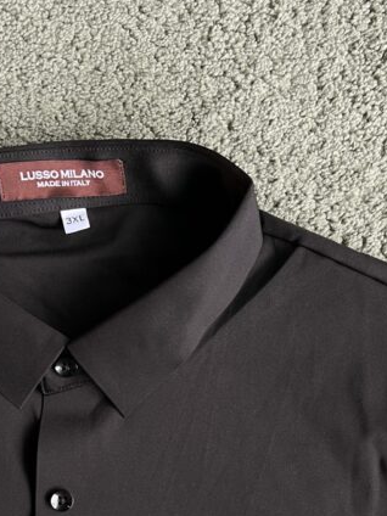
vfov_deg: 38.0
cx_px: 231
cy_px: 383
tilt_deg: -87.8
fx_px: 730
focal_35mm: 49
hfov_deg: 29.6
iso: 160
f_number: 1.5
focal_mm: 5.7
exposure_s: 1/60
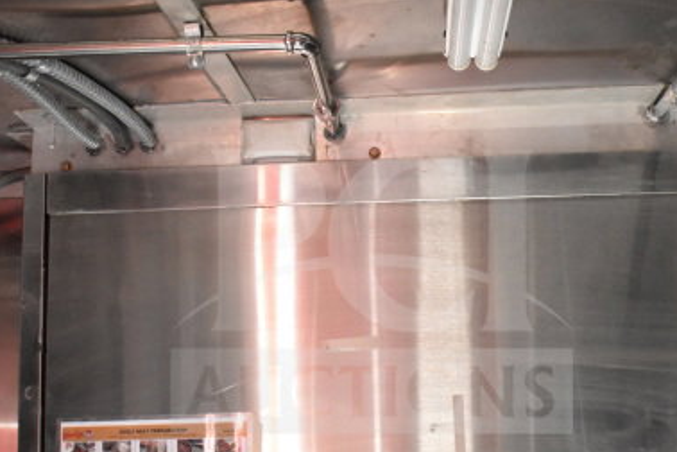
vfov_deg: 26.5
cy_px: 291
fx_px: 955
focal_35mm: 51
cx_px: 371
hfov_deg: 39.0
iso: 5600
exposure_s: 1/30
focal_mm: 21
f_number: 3.8
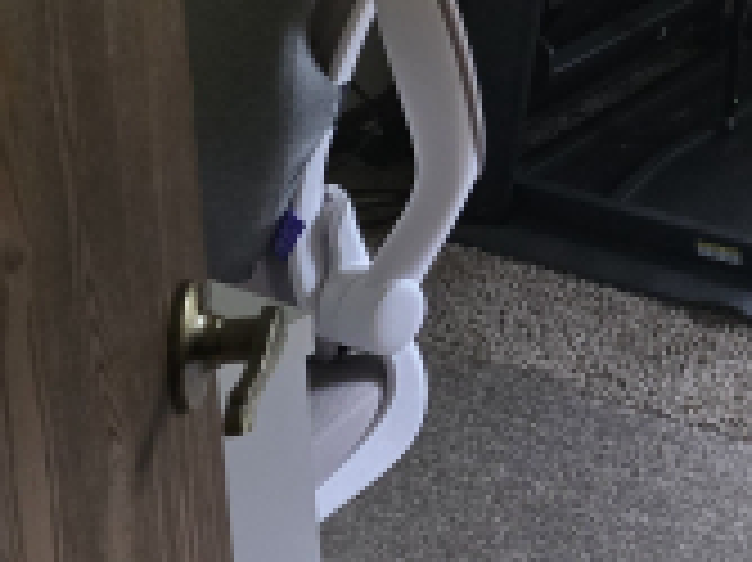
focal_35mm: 92
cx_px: 1160
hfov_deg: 18.6
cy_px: -207
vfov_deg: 15.2
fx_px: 1997
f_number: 1.7
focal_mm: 6.3
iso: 640
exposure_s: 1/120
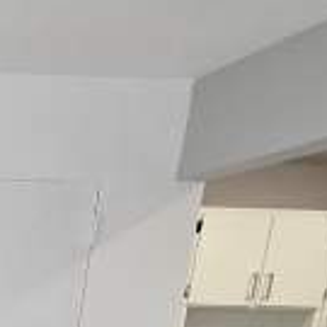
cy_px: 589
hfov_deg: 18.8
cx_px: -279
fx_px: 727
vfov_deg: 19.2
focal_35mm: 68
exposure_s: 1/60
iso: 64
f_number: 2.2
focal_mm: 2.2
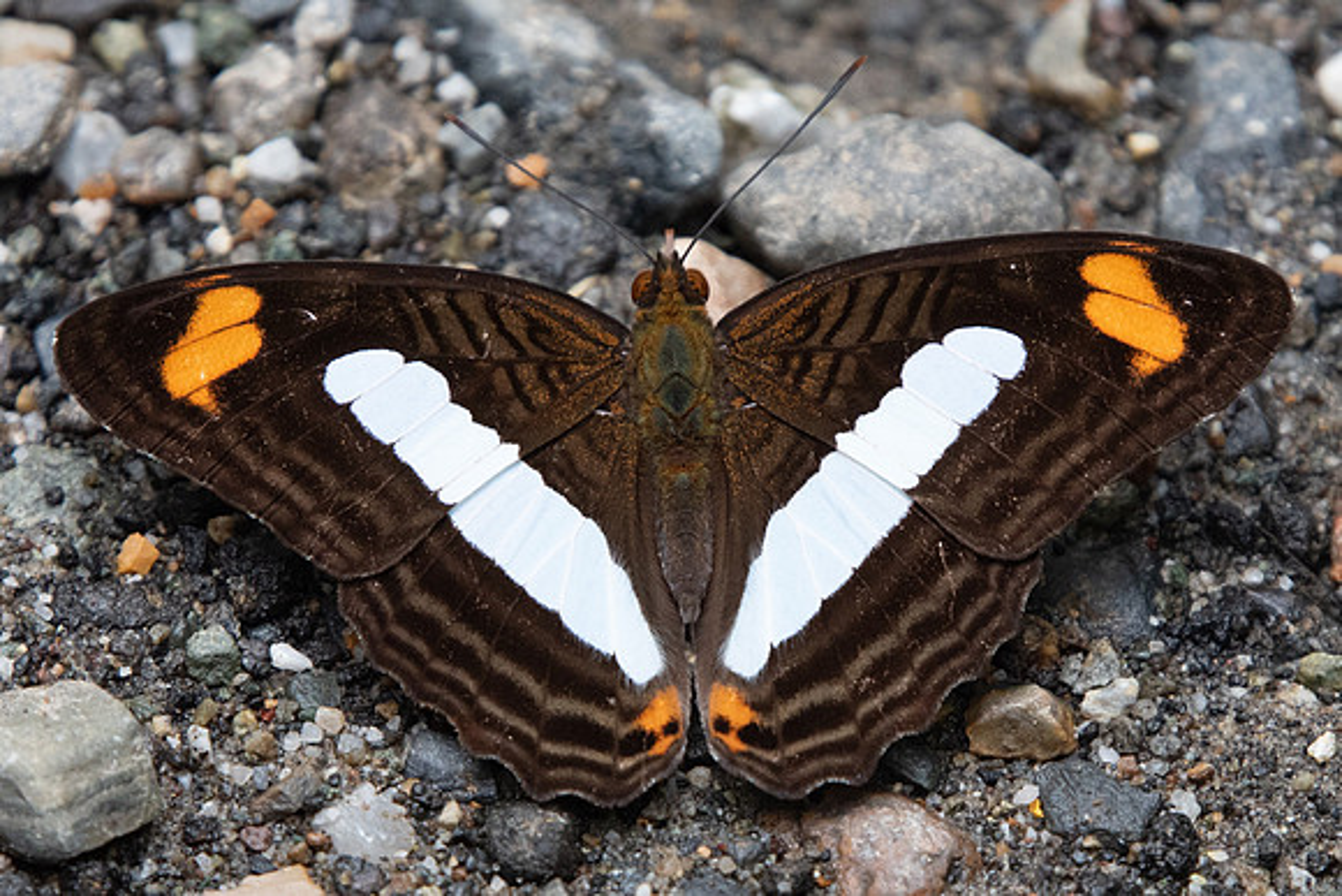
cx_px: 732
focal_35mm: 904
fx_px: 33695
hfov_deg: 2.3
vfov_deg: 1.5
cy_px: 482
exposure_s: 1/1250
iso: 800
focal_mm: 400
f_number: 7.1
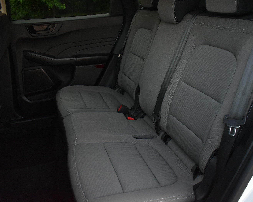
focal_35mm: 31
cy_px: 101
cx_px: 149
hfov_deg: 56.8
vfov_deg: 47.1
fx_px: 232
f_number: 3.5
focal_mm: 18
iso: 1250
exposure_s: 1/500
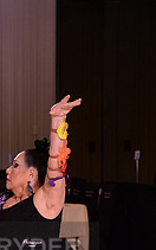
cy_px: 262
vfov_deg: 8.8
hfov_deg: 5.5
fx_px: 1618
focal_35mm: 238
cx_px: -63
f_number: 5
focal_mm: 85
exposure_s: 1/250
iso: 2000
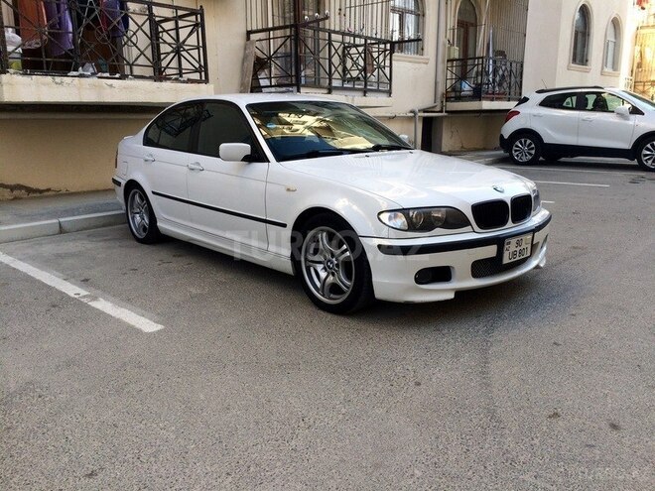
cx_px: 328
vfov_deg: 48.2
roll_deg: +0.7
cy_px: 246
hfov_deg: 61.7
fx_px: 549
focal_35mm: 29
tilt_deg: -12.3
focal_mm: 4.15
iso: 32
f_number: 2.2
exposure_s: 1/376
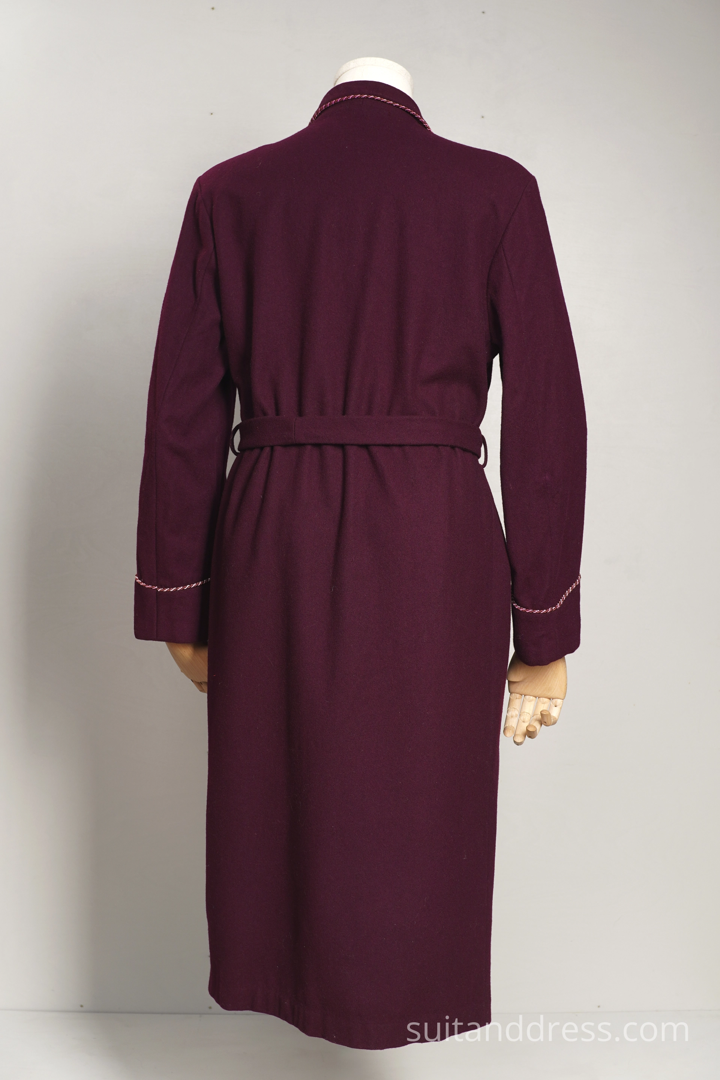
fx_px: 1440
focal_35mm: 48
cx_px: 360
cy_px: 540
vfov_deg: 41.1
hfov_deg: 28.1
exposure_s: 1/13
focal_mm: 32
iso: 200
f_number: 5
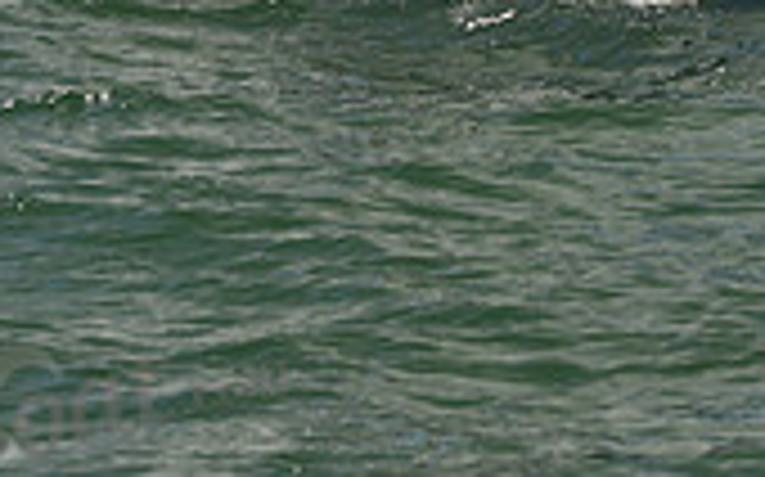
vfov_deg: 5.3
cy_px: -317
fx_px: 5063
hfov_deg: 8.6
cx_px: 526
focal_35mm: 243
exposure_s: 1/800
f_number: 5.6
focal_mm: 70
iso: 250
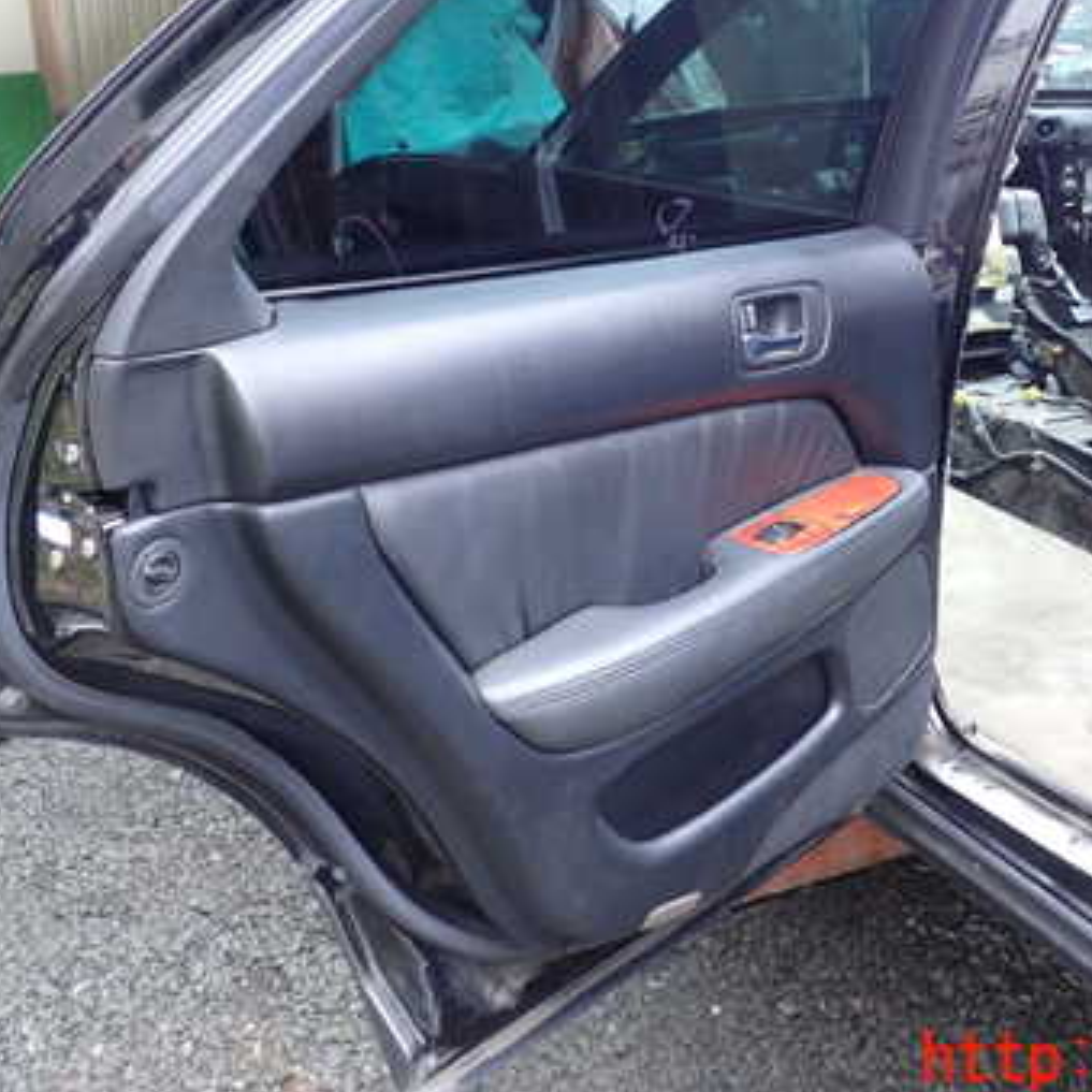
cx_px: 683
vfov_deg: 35.8
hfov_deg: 35.9
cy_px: 377
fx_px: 1677
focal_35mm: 47
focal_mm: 5.4
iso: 200
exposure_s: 1/40
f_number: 2.3
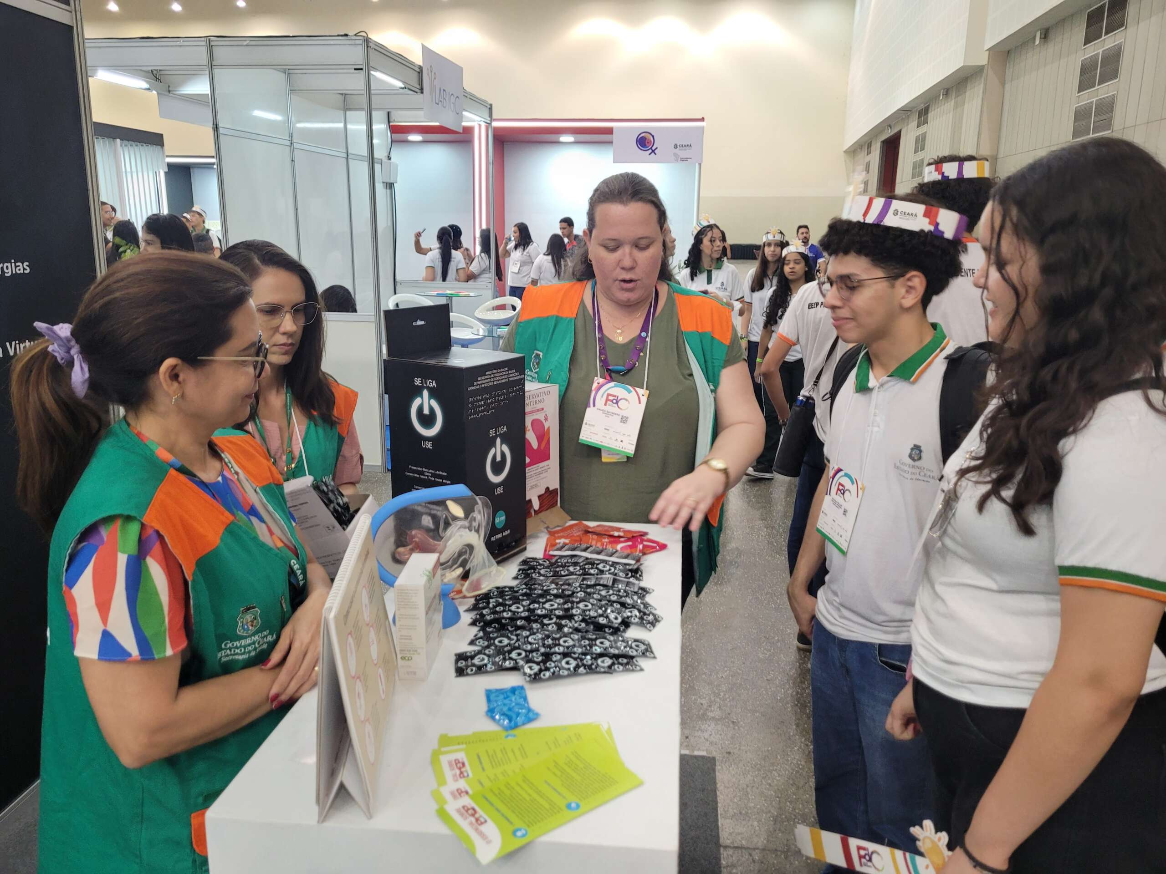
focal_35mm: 26
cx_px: 583
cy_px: 437
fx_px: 876
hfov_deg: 67.3
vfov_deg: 53.1
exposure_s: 1/40
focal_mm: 5.4
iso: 200
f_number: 1.8
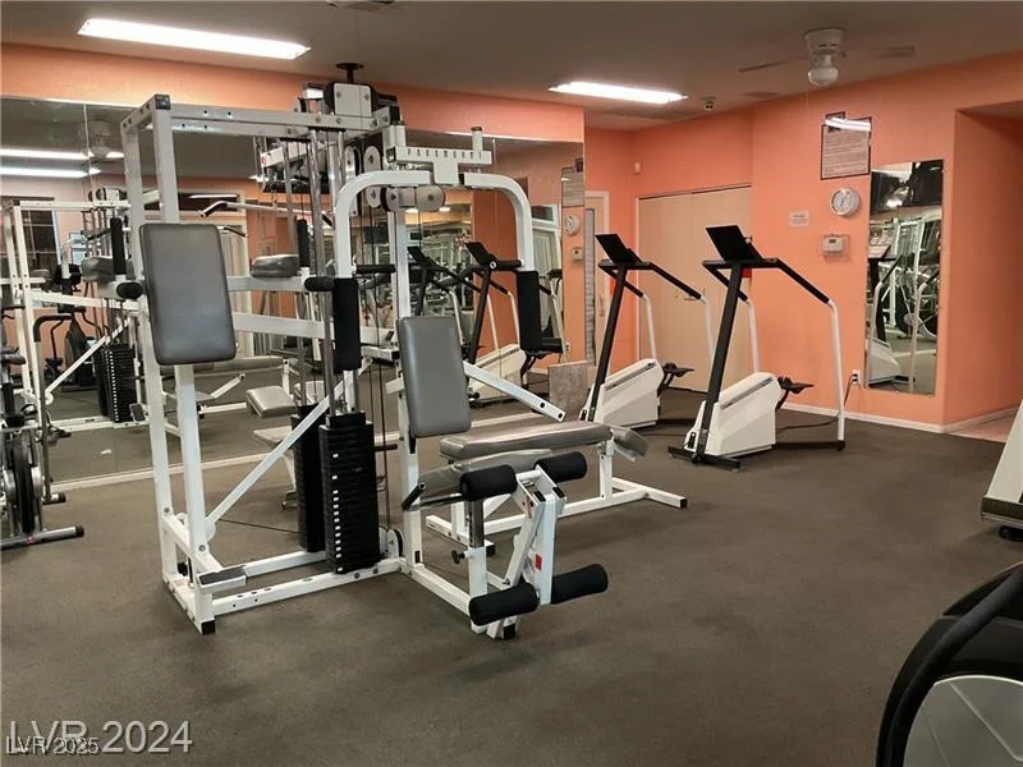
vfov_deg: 48.2
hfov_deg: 61.7
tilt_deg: -9.1
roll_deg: +1.5
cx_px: 512
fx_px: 857
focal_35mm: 29
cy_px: 384
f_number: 1.8
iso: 250
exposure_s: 1/40
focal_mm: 3
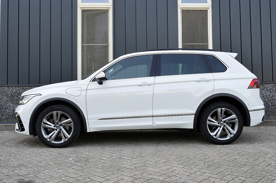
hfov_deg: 53.2
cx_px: 138
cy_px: 92
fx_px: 276
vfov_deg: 36.8
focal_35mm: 36
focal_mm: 24
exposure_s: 1/125
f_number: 9
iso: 400
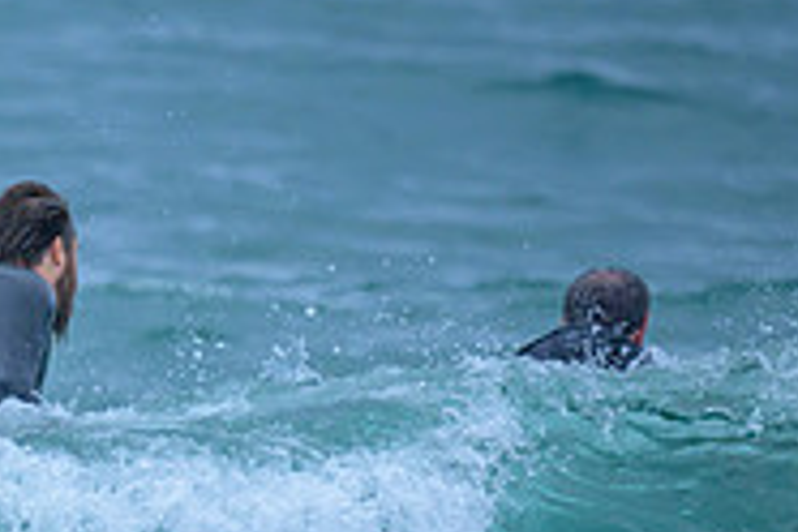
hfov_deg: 0.6
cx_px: -563
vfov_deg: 0.4
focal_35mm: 3420
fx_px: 75804
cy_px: 494
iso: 360
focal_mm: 800
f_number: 6.3
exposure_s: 1/2000
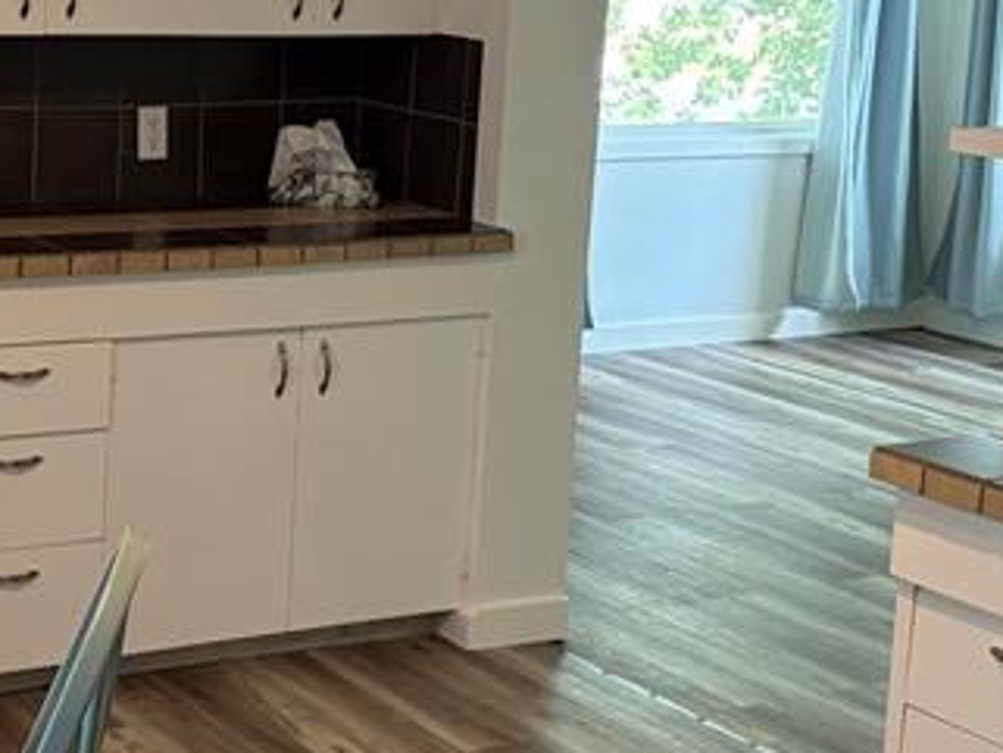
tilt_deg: -11.1
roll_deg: -1.3
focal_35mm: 83
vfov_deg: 17.8
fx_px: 2406
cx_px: 219
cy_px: 325
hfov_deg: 23.3
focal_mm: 5.96
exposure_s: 1/72
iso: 125
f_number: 1.6
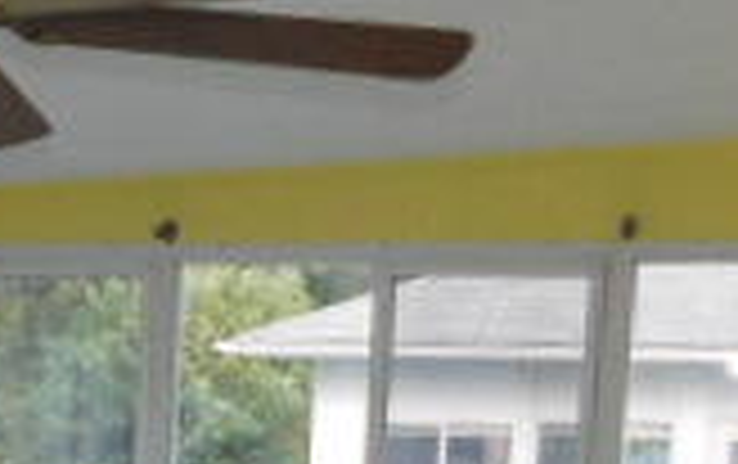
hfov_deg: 20.5
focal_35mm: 95
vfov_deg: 12.8
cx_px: -140
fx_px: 1913
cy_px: 779
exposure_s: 1/30
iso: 360
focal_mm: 4
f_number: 3
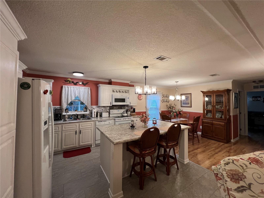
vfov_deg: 89.9
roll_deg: -0.5
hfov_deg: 106.2
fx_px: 99
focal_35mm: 13
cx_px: 132
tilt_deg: +1.7
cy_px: 99
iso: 160
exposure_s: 1/60
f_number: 1.8
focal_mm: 1.57
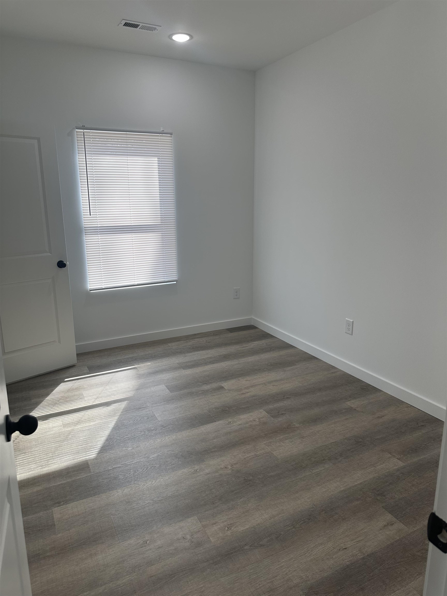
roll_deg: +0.1
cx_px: 224
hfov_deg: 56.8
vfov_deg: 71.6
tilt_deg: -13.3
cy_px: 298
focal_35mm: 24
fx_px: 413
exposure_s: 1/209
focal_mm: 6.86
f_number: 1.78
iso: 80
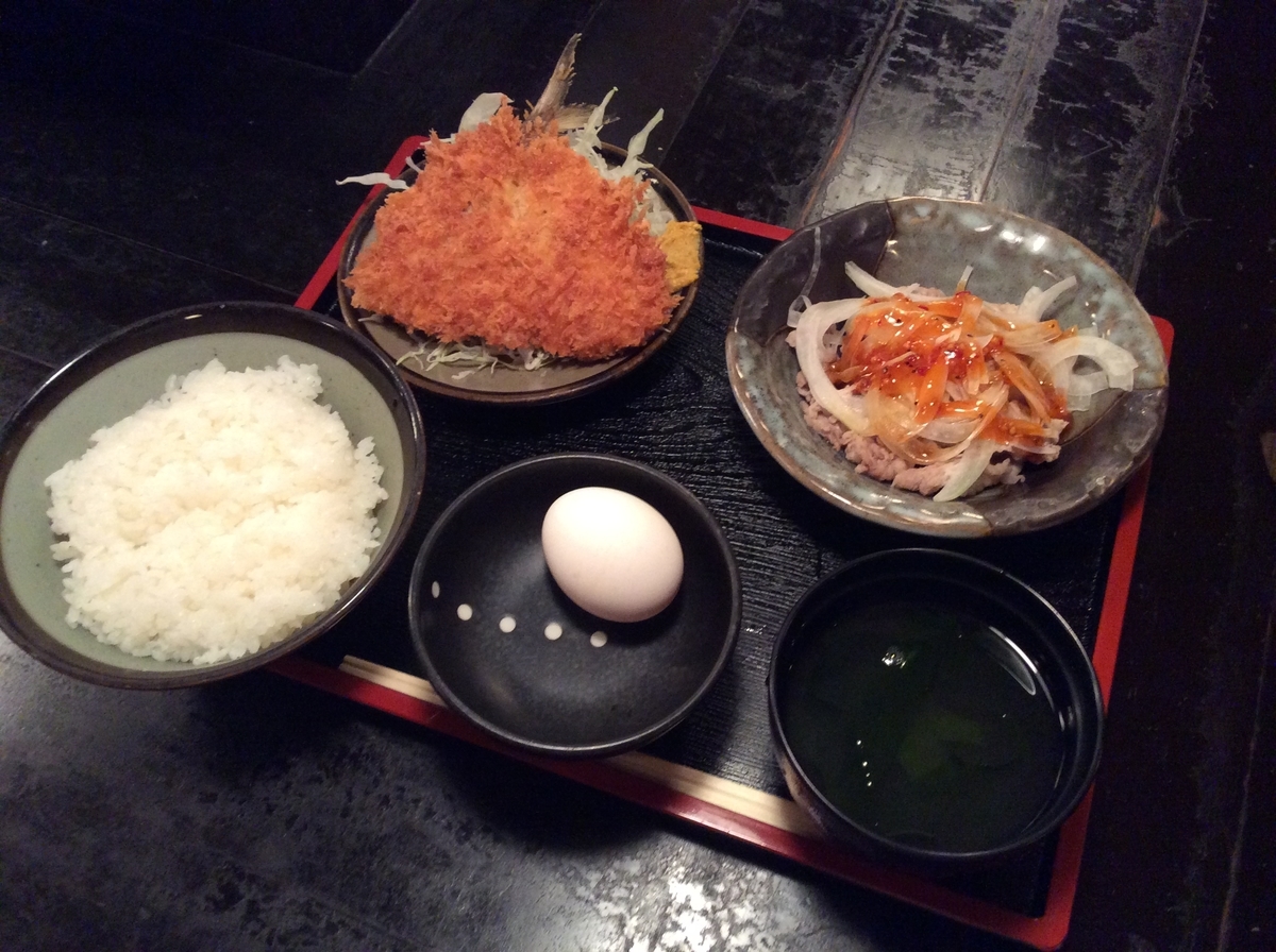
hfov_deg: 56.9
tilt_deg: -57.5
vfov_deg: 44.0
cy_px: 476
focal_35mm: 32
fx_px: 1178
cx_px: 638
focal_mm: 3.3
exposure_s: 1/24
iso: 250
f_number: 2.4
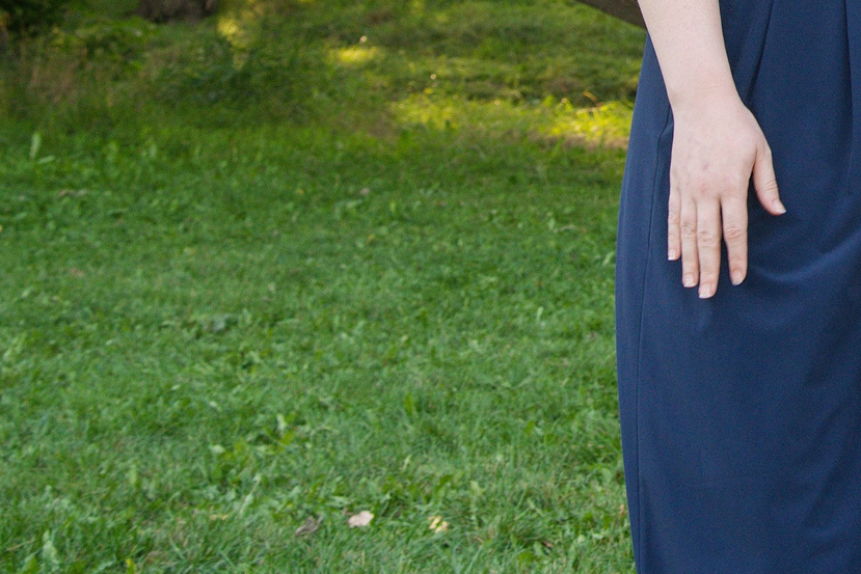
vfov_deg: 12.5
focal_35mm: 105
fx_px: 2512
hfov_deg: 17.7
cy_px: -234
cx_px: 1238
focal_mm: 34
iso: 400
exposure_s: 1/125
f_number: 6.3
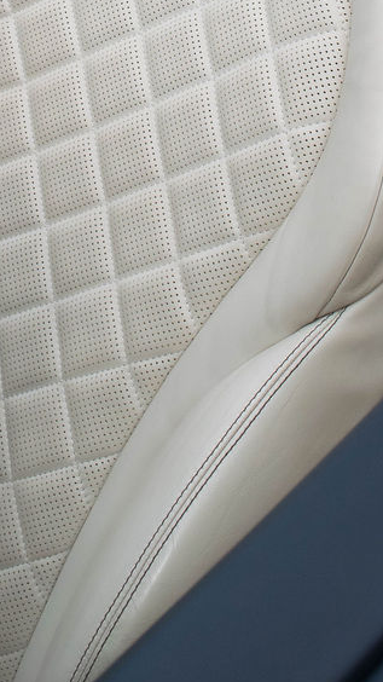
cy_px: -220
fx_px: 1391
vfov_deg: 24.0
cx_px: 114
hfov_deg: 15.6
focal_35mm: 77
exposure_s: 1/1600
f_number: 6.3
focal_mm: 18
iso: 400
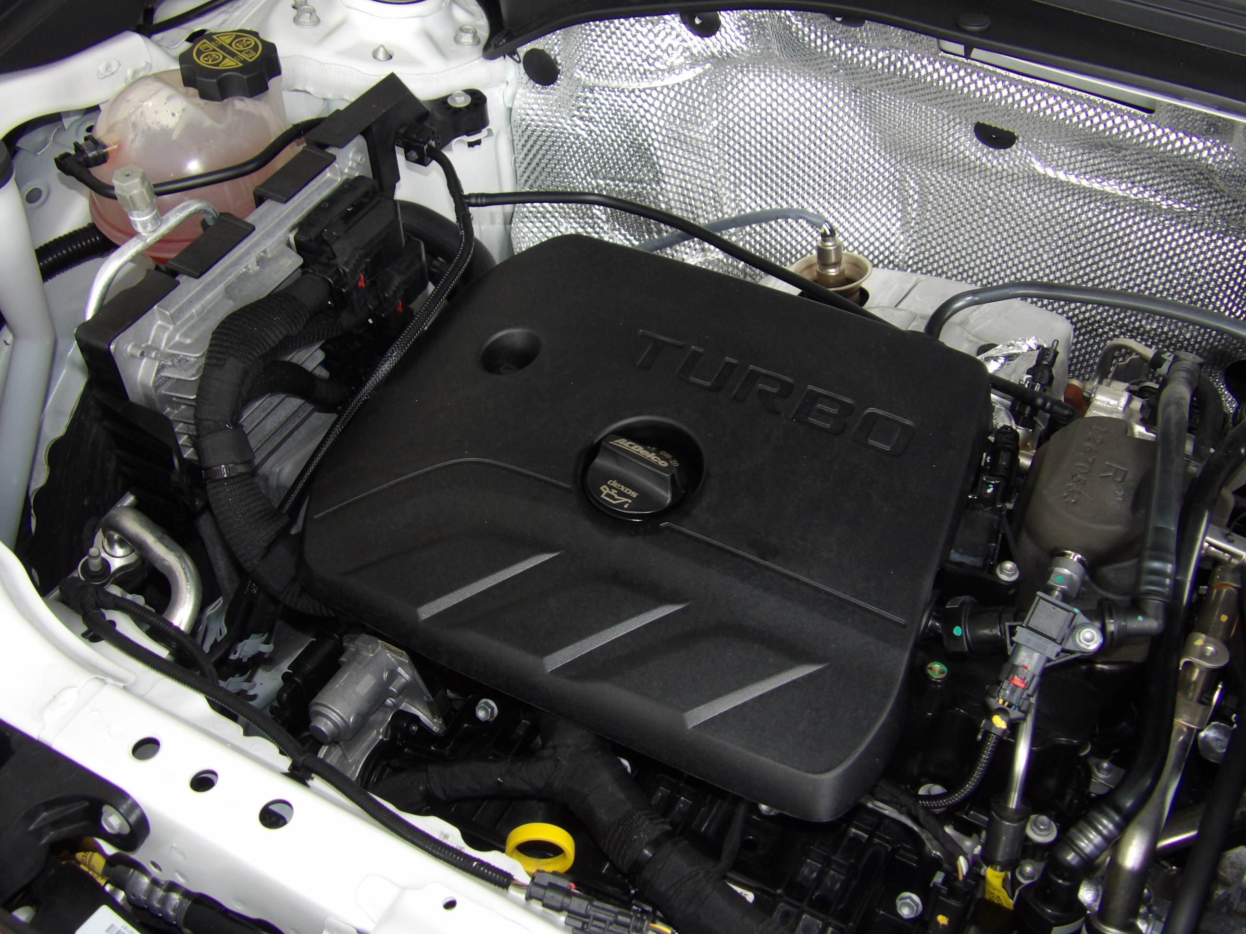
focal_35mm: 39
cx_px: 623
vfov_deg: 36.8
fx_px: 1404
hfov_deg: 47.9
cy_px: 467
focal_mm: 7
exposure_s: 1/28
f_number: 3.7
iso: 200
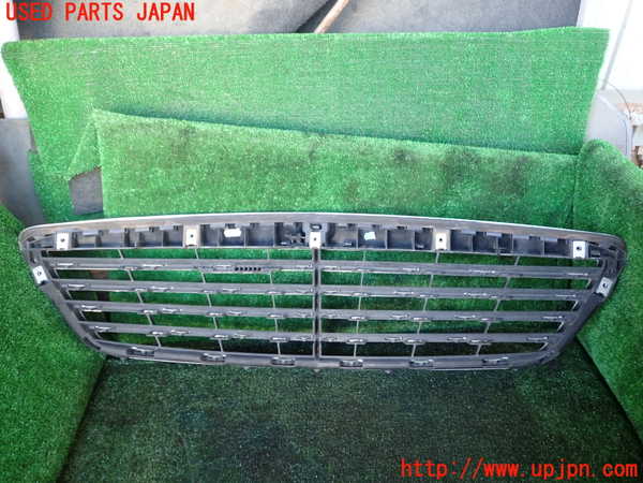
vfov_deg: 46.8
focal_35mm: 30
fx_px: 557
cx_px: 322
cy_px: 242
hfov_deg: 60.0
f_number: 2.3
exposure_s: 1/30
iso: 200
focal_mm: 5.4
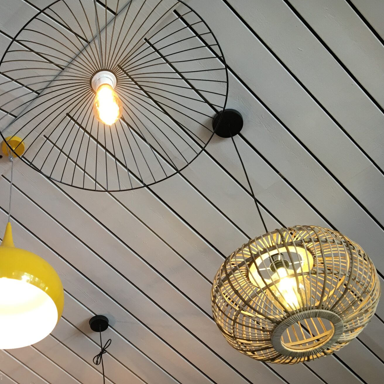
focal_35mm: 50
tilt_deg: +47.1
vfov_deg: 33.9
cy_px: 228
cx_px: 61
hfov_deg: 32.8
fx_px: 628
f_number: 2.2
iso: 64
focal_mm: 4.15
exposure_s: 1/33
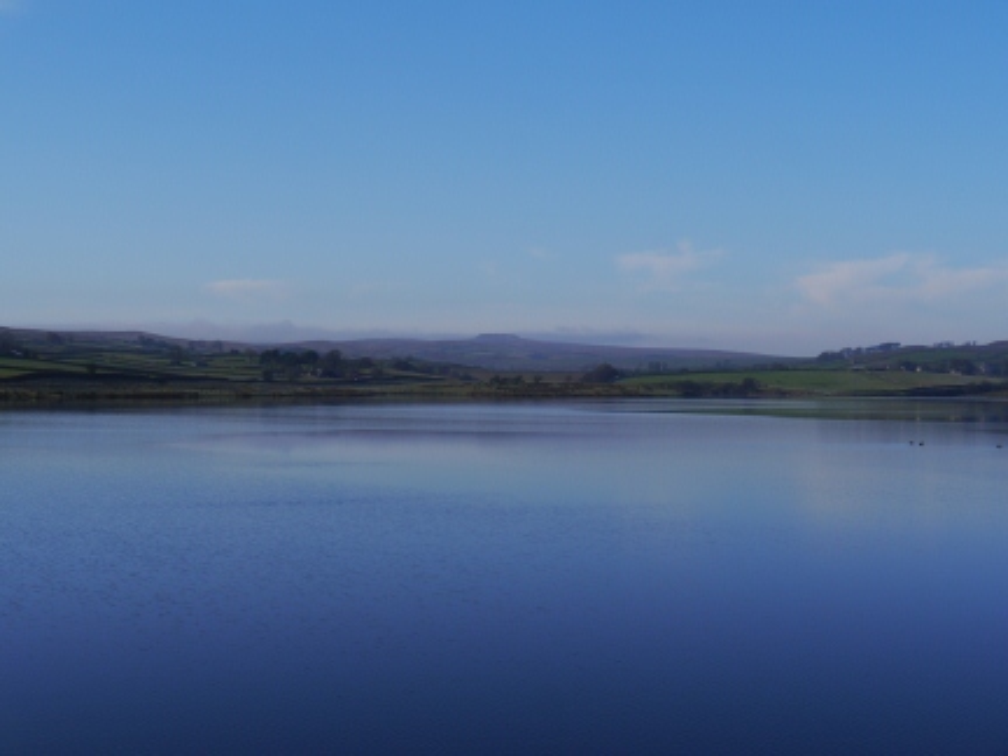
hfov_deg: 29.4
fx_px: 1922
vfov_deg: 22.3
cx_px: 504
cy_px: 378
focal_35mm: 66
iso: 160
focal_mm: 33
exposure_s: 1/400
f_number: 9
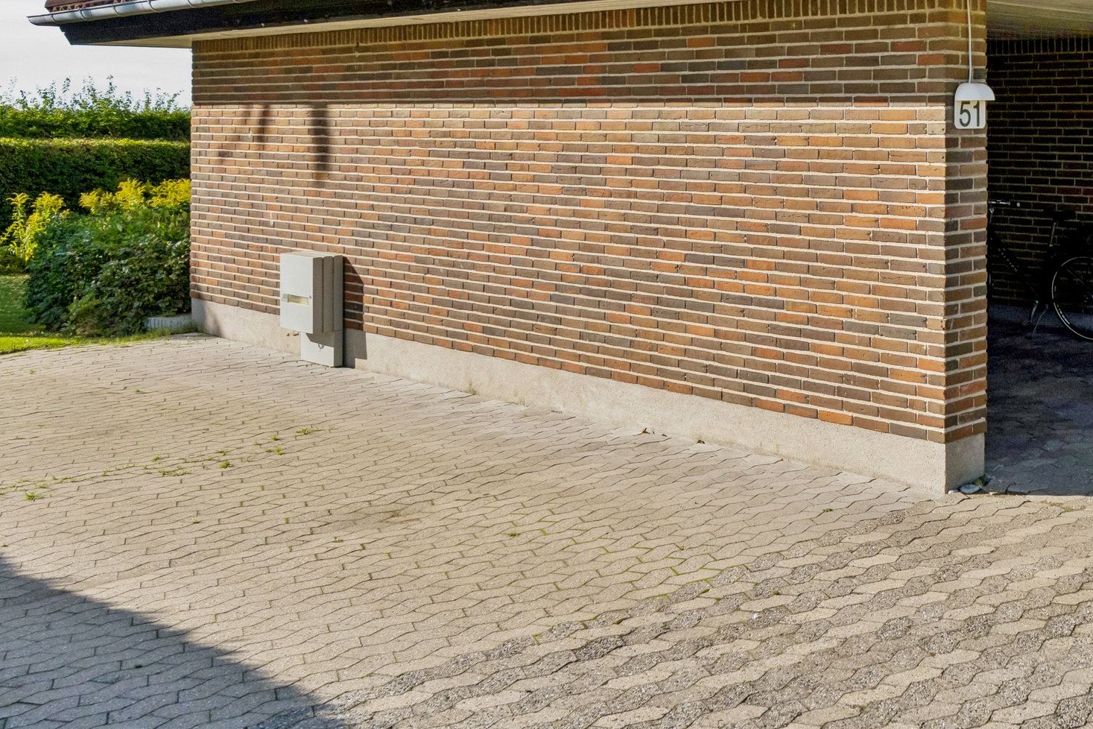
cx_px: 943
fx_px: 1397
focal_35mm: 46
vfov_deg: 28.2
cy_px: 83
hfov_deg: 40.1
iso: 200
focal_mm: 15
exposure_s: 1/800
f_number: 8
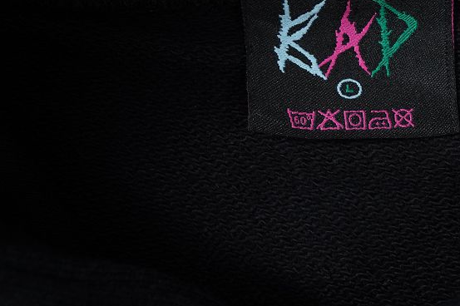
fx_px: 970
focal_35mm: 76
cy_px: 46
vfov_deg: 17.7
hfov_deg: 26.3
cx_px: 352
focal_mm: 35
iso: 1600
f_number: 10
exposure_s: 1/100
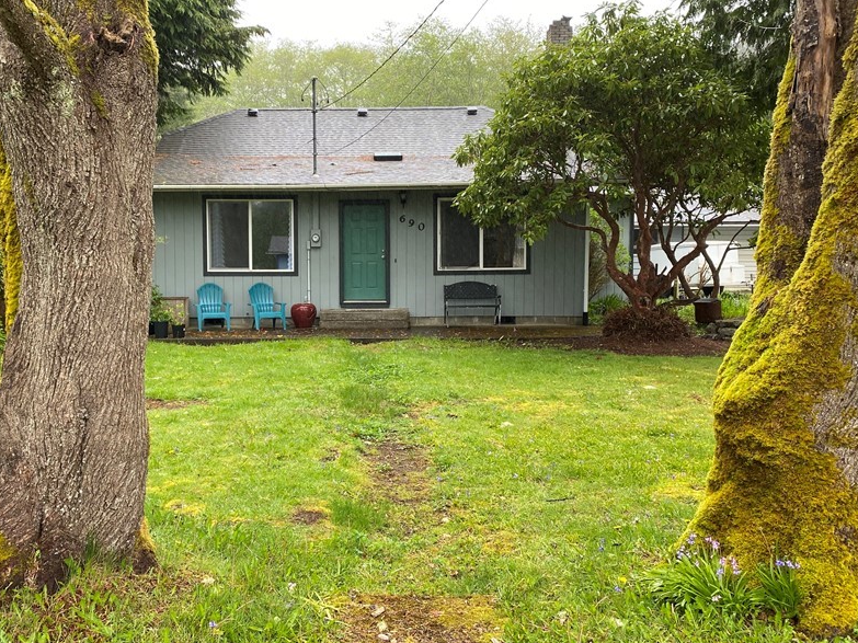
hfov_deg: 53.6
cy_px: 311
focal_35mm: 34
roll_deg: +0.0
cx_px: 345
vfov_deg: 41.8
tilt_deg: -3.5
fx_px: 843
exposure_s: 1/122
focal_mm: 4.25
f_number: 1.8
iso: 40
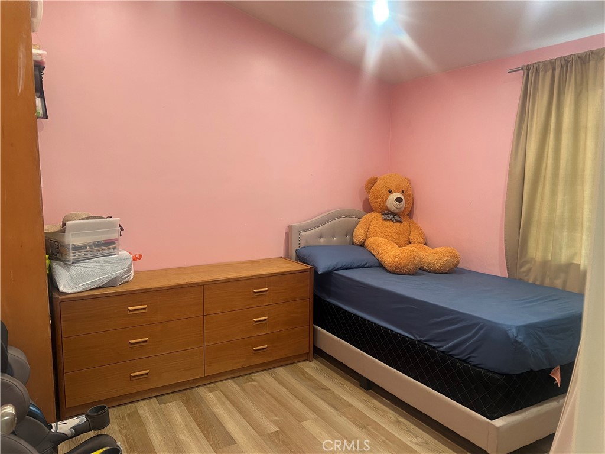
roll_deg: -0.4
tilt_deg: -7.7
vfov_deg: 53.1
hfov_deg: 67.3
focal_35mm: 26
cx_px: 302
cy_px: 227
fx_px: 454
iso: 80
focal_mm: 5.7
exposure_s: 1/60
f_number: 1.5
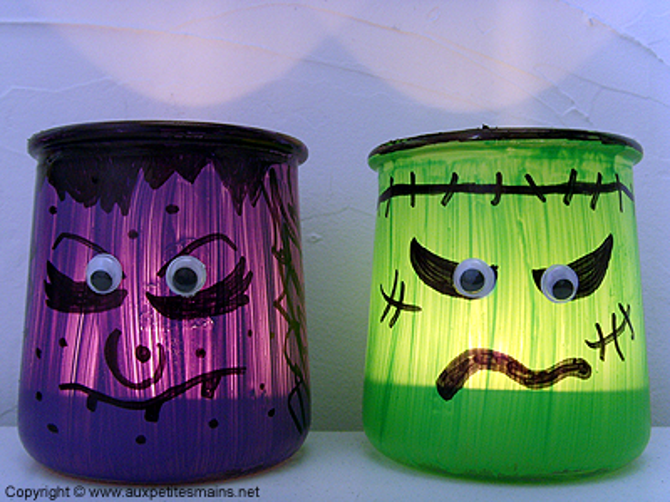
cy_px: 251
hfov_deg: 47.9
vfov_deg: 36.8
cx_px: 335
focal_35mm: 39
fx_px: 755
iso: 200
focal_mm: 6.6
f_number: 3.5
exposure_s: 1/6
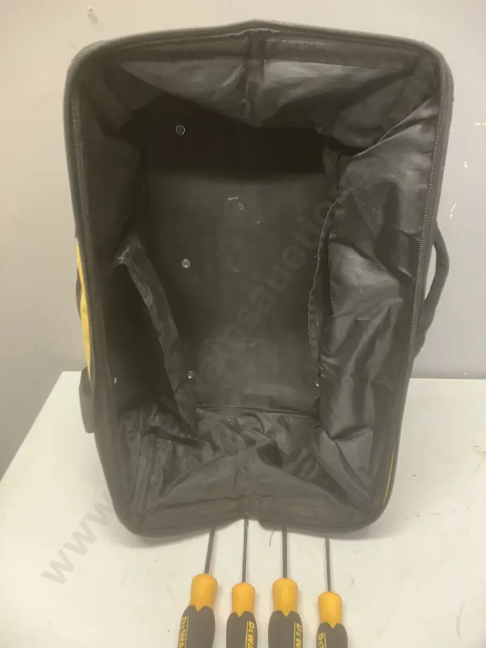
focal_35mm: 28
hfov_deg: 49.7
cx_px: 243
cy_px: 324
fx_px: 524
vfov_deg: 63.4
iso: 200
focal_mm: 3.99
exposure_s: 1/50
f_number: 1.8
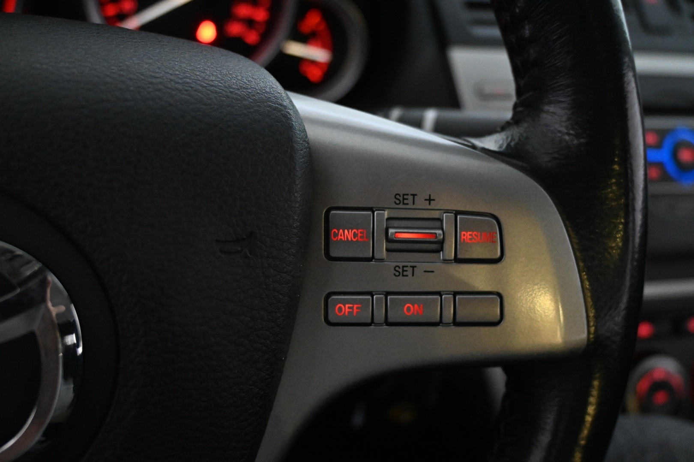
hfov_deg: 56.1
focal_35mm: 34
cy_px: 231
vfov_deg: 39.1
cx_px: 347
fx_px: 651
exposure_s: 1/40
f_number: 4
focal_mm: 22.5
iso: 4500
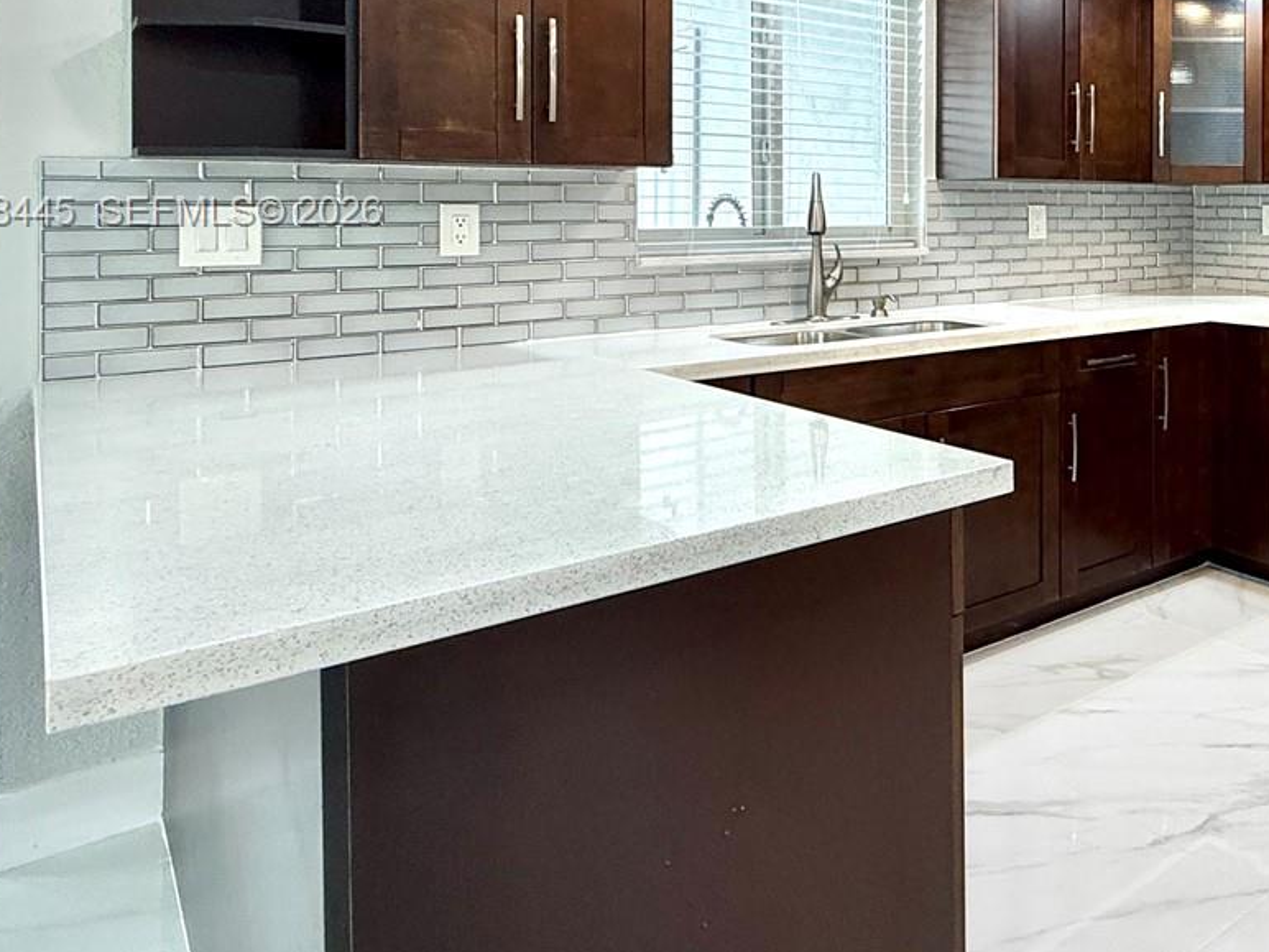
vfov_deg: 46.1
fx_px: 1063
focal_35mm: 29
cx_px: 1185
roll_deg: +0.4
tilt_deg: -0.5
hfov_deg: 52.6
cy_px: 214
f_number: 2.2
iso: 250
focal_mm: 2.22
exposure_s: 1/120
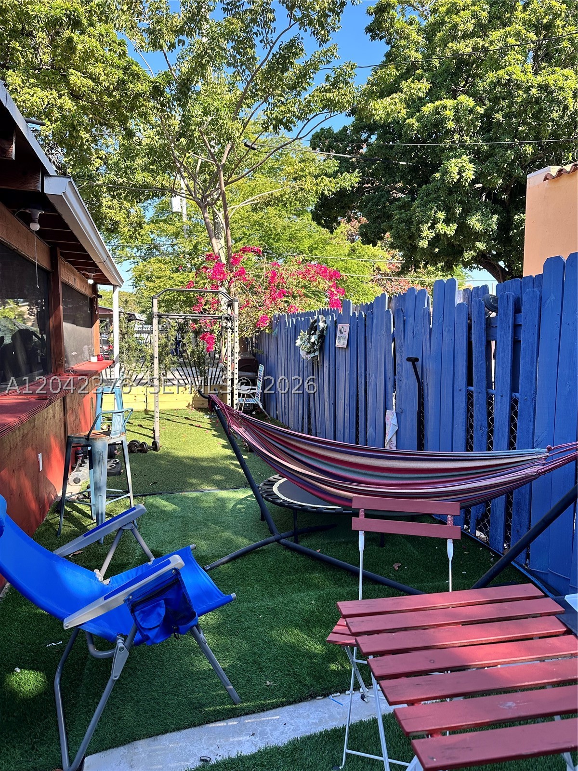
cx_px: 289
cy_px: 386
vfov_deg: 71.6
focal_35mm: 24
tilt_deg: -5.9
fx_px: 534
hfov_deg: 56.8
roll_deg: +0.0
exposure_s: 1/676
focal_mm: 6.86
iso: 80
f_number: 1.78
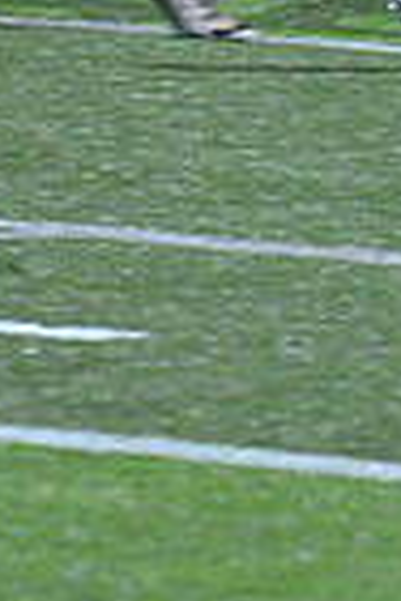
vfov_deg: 1.8
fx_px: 19280
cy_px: -614
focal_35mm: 1154
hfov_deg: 1.2
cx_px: 631
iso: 6400
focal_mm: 280
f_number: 5.6
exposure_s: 1/200
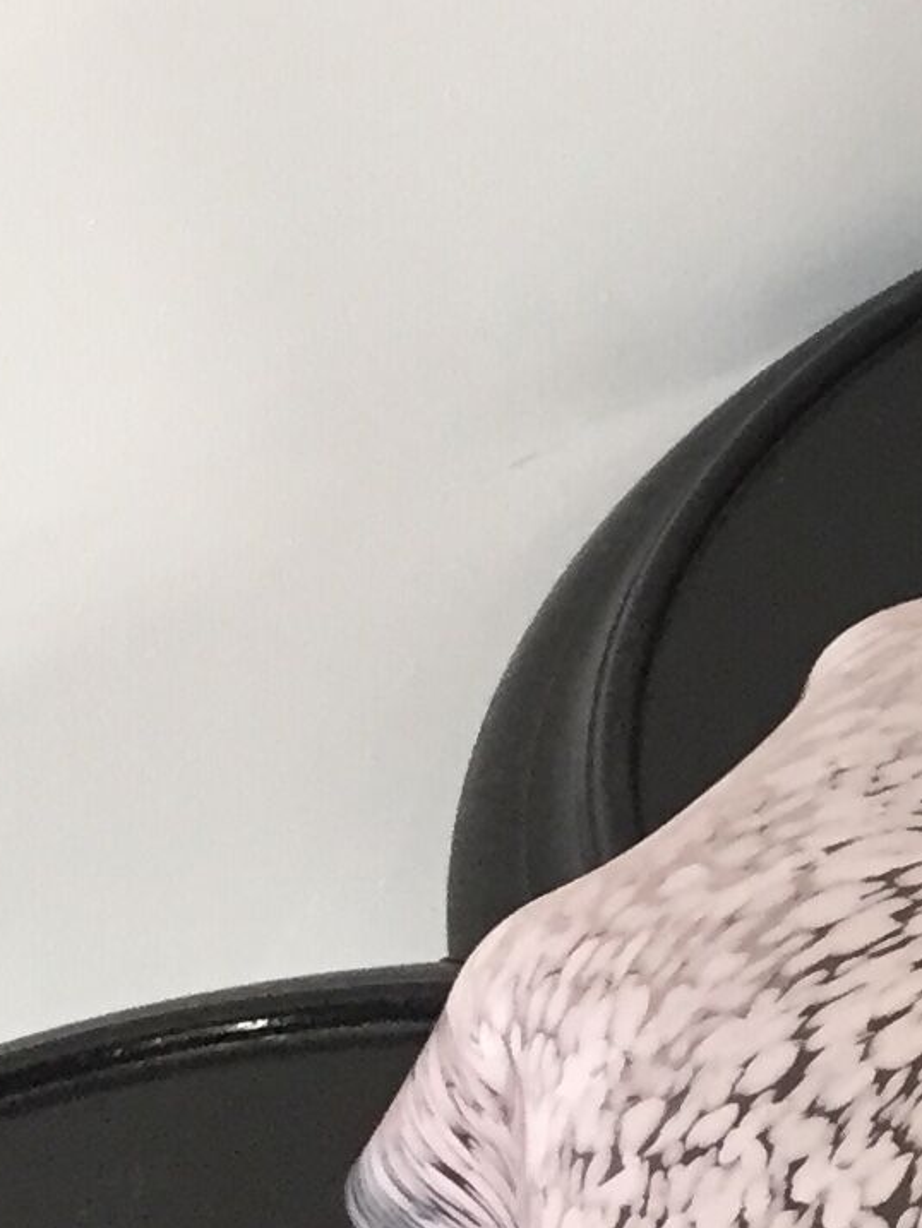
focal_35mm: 132
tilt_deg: -33.6
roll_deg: +1.9
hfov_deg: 10.2
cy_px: 82
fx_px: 4686
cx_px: 1935
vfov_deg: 14.8
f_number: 2.2
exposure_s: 1/33
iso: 160
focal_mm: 4.15
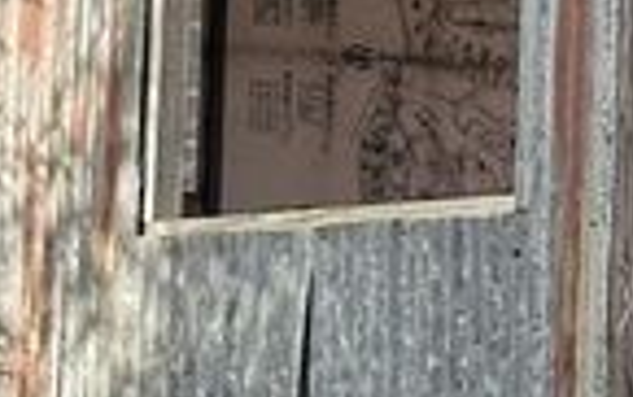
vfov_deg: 4.6
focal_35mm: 285
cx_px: 1421
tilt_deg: +4.3
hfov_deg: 7.0
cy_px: -107
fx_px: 4922
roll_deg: +0.0
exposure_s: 1/694
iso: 64
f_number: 1.78
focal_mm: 6.86
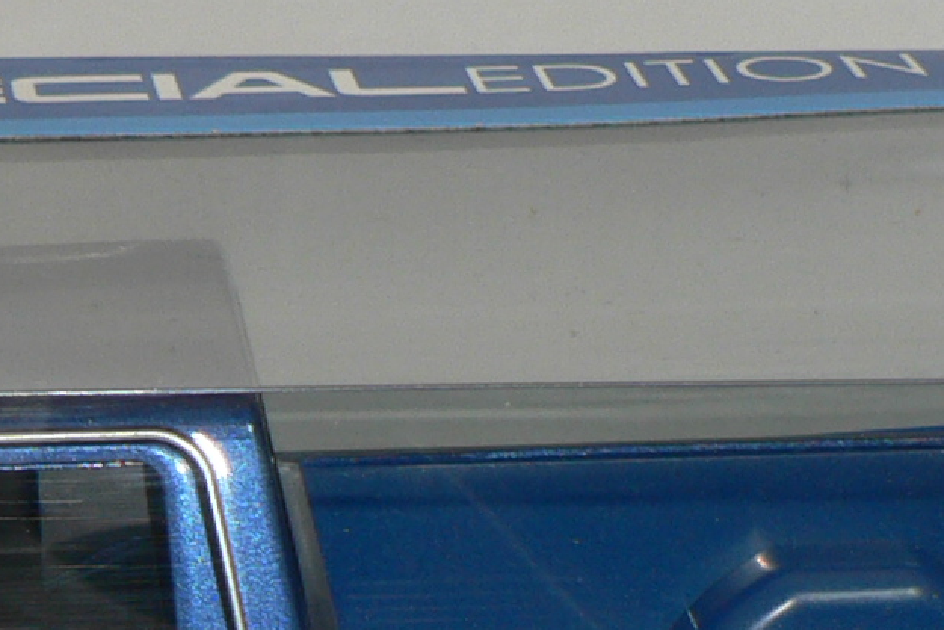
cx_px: 295
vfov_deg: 7.0
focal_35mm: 196
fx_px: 5140
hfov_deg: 10.5
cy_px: 795
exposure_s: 1/60
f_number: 2.8
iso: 80
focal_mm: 7.6
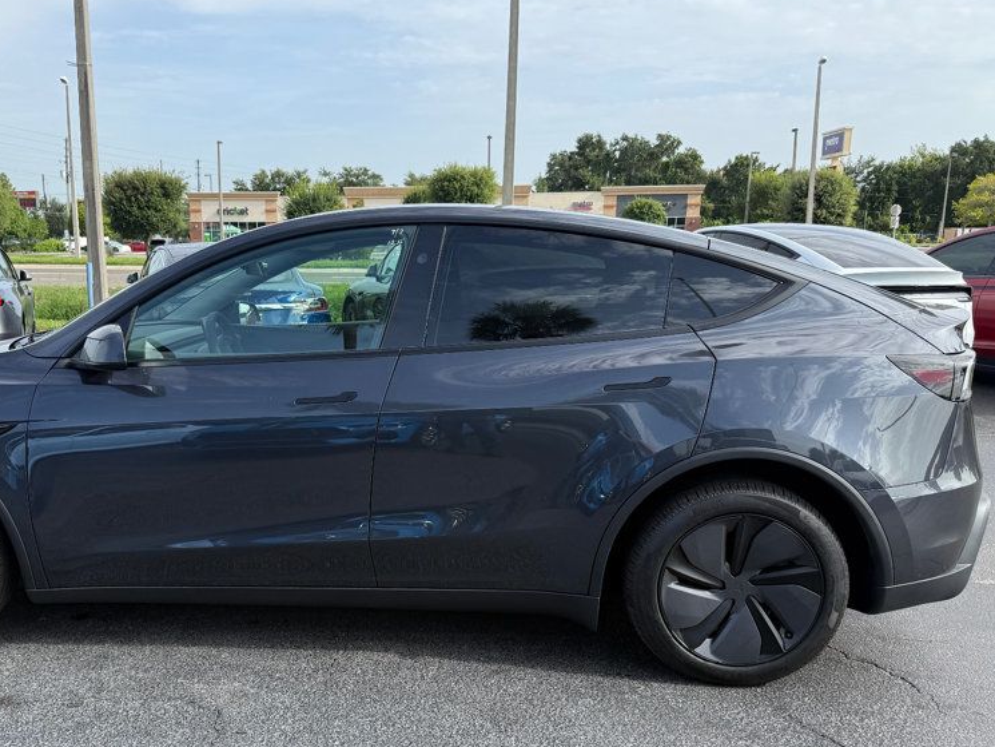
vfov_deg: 42.8
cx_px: 375
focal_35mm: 33
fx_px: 949
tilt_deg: -10.7
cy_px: 440
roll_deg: +1.0
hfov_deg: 54.7
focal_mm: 6.76
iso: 80
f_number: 1.78
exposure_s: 1/2000
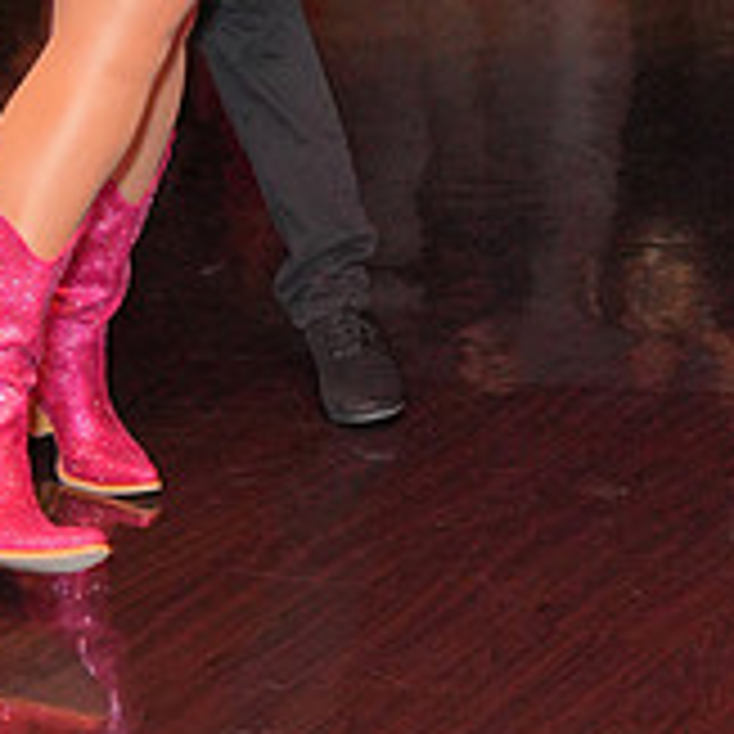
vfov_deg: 10.0
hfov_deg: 10.1
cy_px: -243
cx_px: 47
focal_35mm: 172
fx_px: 4126
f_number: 4
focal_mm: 57
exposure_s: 1/200
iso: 4000
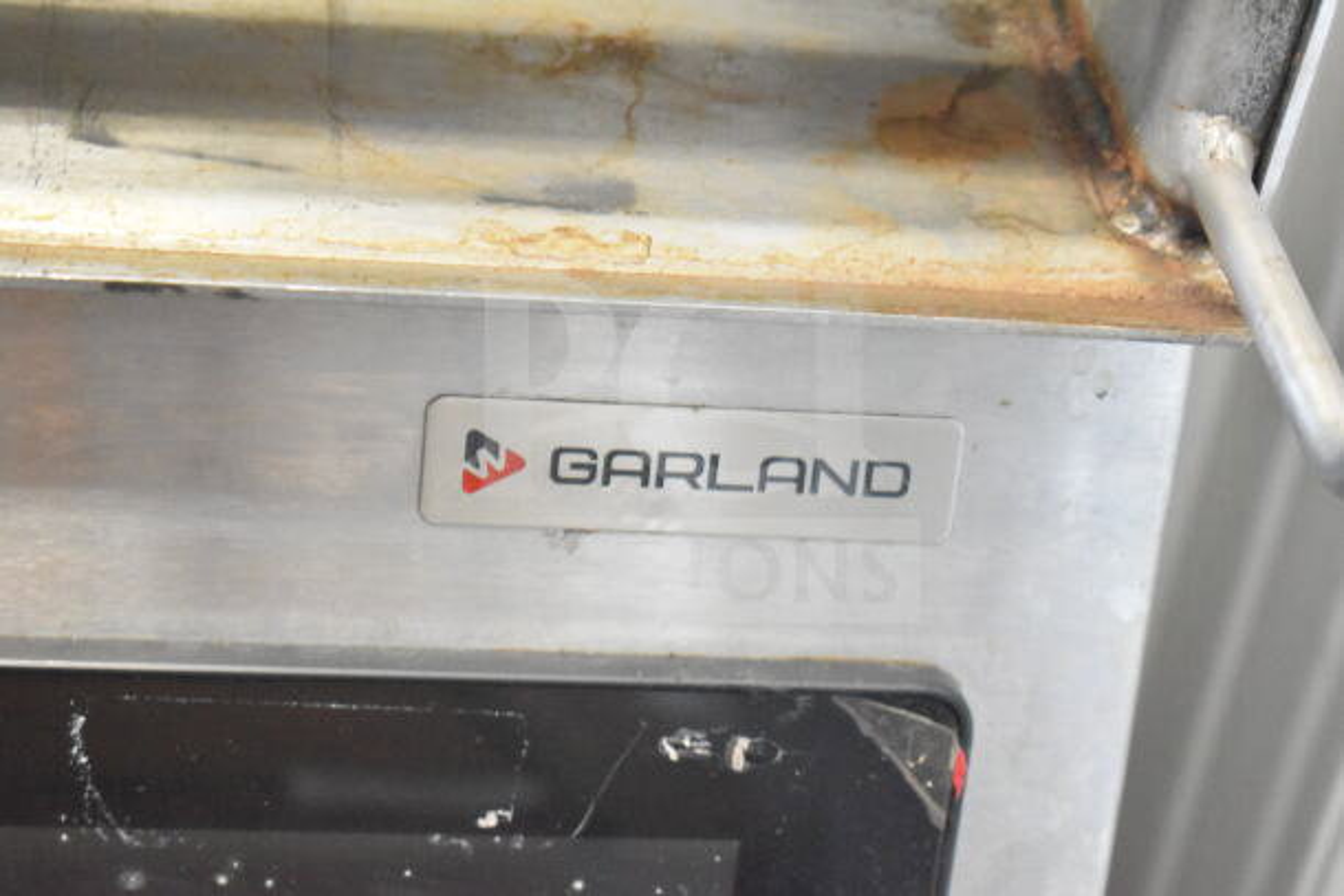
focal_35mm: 82
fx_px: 3081
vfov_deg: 16.6
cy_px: 448
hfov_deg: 24.6
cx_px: 672
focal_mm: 55
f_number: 5.6
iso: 12800
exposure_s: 1/100
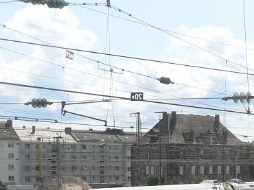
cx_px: 240
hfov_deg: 18.2
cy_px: 198
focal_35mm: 106
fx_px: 777
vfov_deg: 13.7
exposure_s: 1/400
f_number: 5.6
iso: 80
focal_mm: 8.1
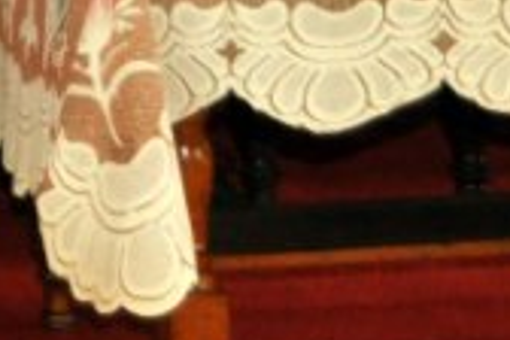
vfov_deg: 6.0
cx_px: -395
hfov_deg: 9.0
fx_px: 3102
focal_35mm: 219
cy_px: -528
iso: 800
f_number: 3.8
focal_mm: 24
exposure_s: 1/60
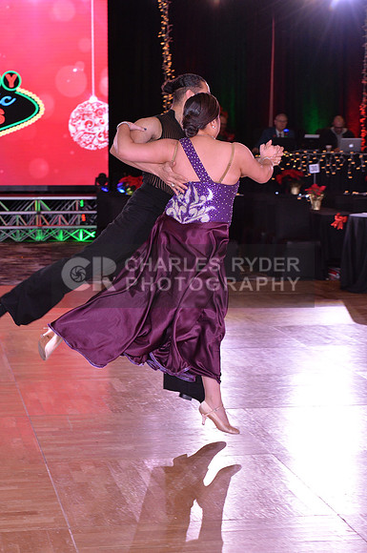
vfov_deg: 20.0
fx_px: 1564
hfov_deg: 13.4
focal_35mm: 102
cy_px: 276
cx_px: 184
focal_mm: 102
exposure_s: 1/250
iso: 2000
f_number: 7.1
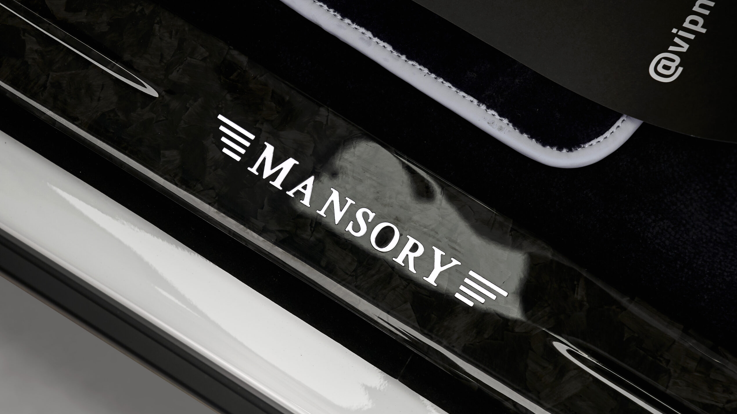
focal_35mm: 74
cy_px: 234
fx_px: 1446
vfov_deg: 16.3
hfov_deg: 28.6
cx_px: 372
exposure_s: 1/50
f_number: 5.6
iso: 400
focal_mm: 70
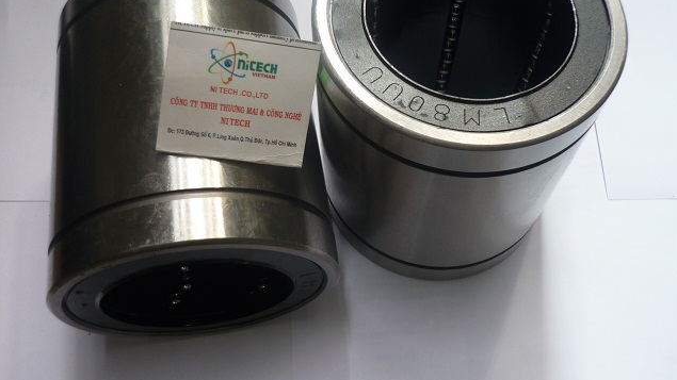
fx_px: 664
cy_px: 137
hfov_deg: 54.0
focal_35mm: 37
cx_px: 347
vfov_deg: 31.8
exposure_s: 1/30
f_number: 2.8
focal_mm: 5.5
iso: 125
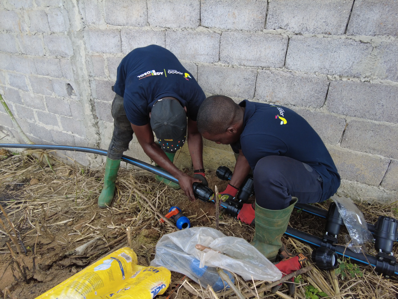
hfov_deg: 81.7
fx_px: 230
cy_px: 150
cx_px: 199
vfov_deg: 66.0
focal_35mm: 20
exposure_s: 1/120
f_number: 1.8
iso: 100
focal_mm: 4.4
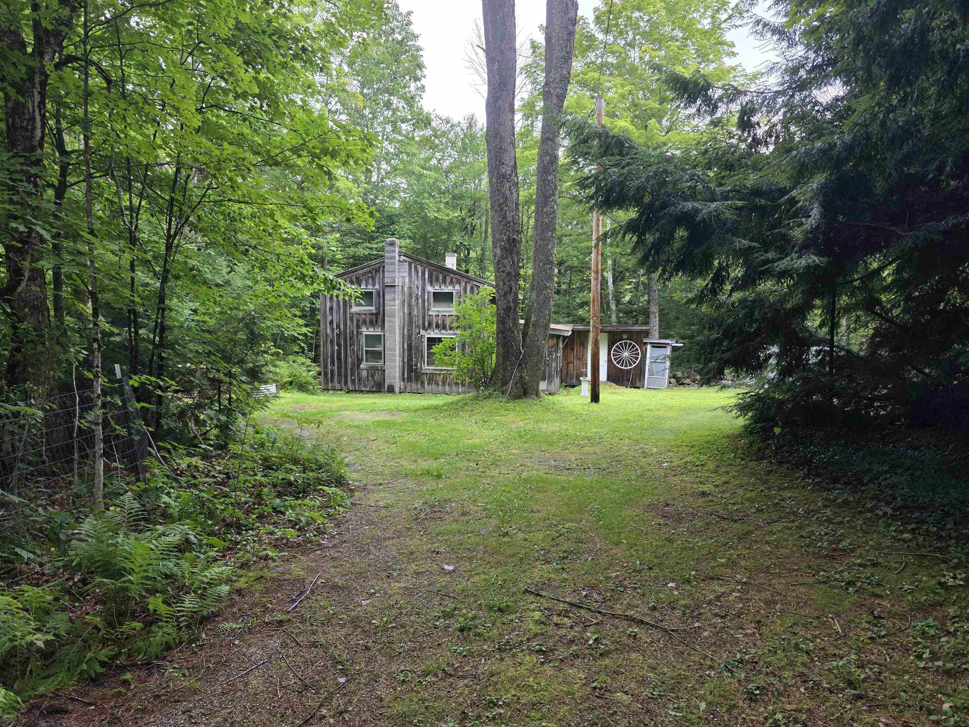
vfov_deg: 58.9
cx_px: 484
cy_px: 364
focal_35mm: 23
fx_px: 644
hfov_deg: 73.9
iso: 50
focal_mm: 6.3
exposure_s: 1/180
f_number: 1.7
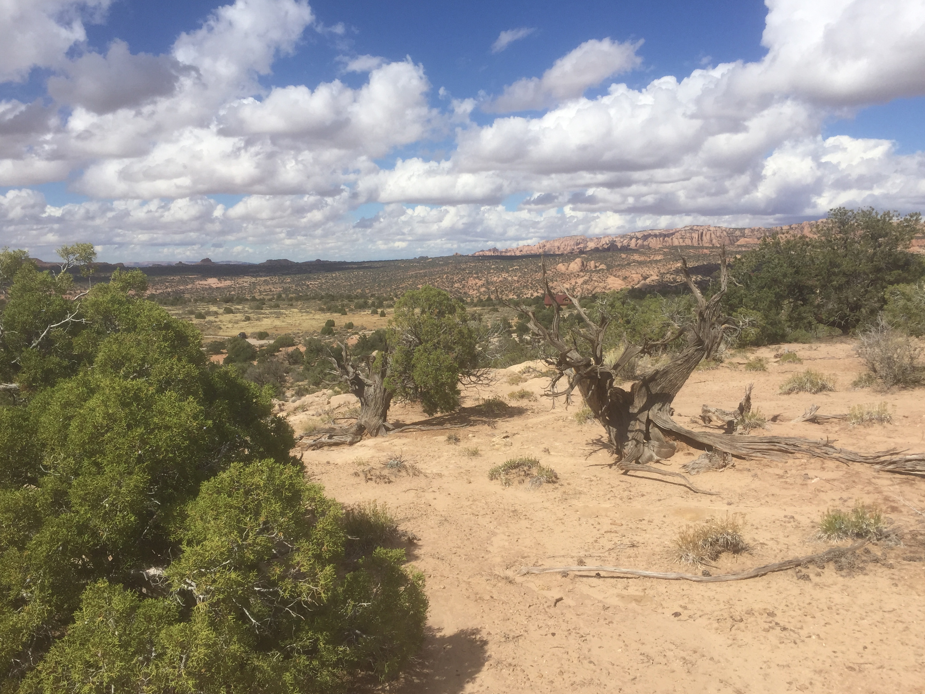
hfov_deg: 60.0
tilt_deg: -6.9
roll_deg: +0.4
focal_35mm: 30
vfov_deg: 46.8
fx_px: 802
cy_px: 350
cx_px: 467
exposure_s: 1/3597
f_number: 2.2
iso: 32
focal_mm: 4.15
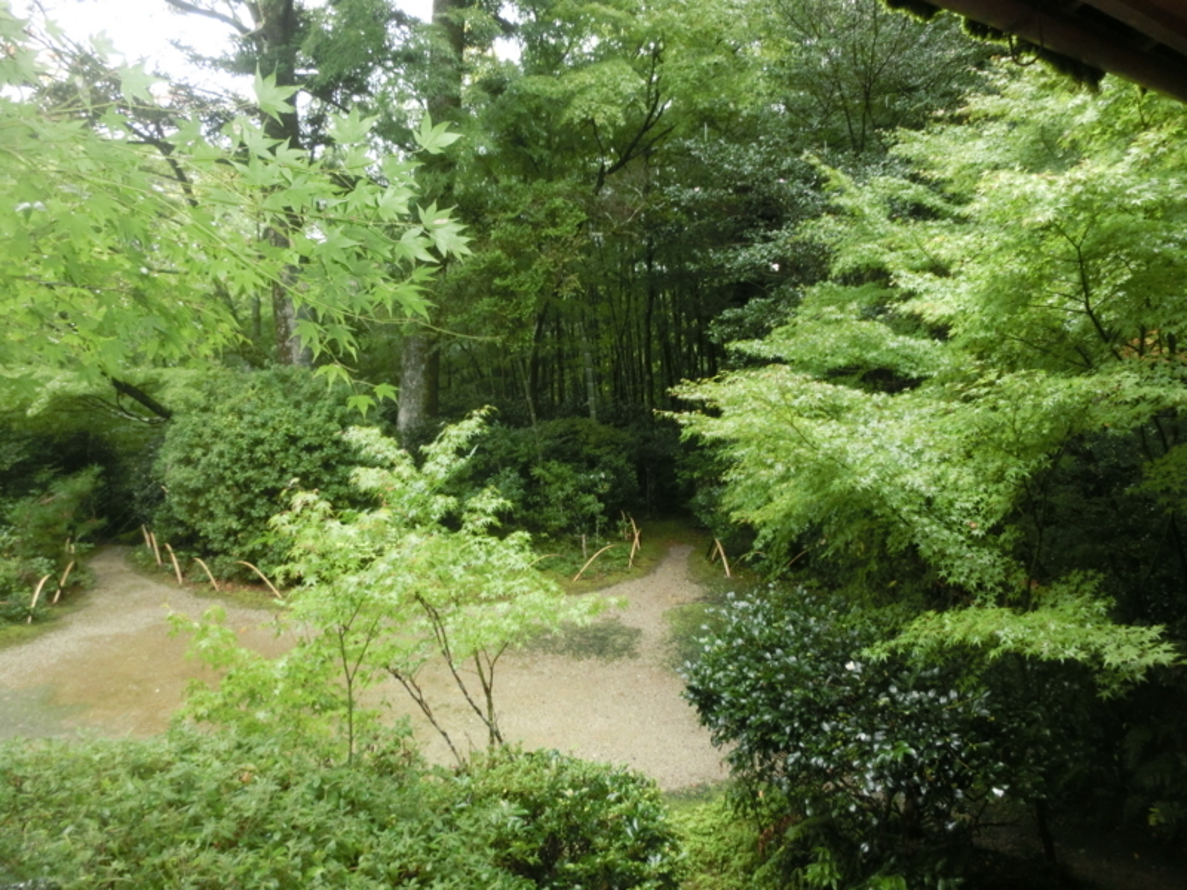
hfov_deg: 71.6
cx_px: 594
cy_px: 445
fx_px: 823
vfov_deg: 56.8
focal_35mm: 24
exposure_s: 1/80
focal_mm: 4.24
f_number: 3
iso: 400
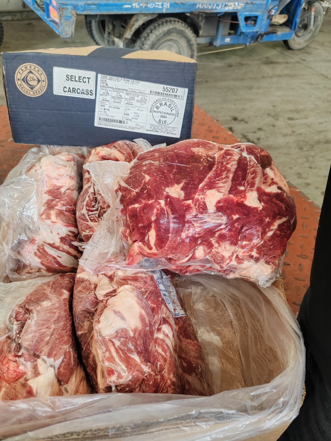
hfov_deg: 51.3
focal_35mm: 27
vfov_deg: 65.3
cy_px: 220
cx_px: 166
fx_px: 344
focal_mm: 6.14
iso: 1000
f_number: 1.8
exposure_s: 1/100
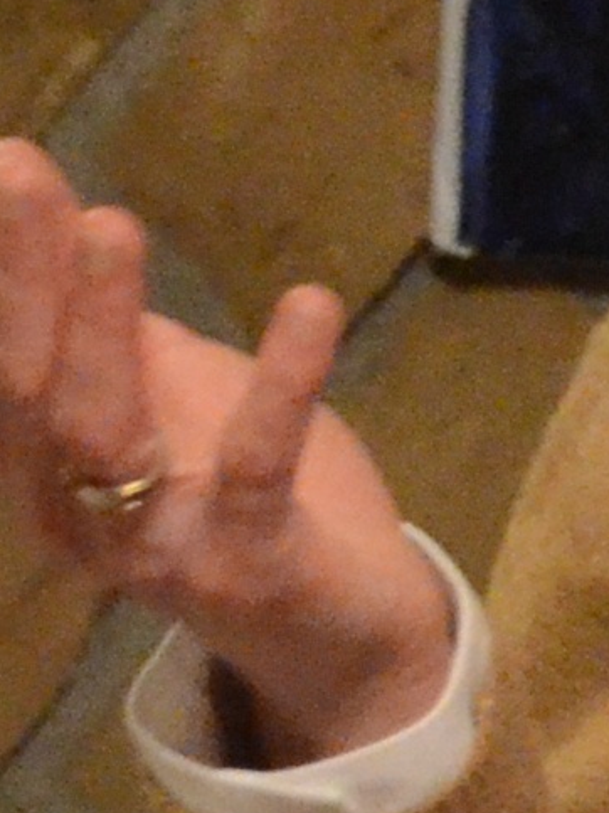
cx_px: 1697
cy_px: -518
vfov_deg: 5.6
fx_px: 8167
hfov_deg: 4.2
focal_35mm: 348
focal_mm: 46
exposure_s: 1/30
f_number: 4.8
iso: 3600
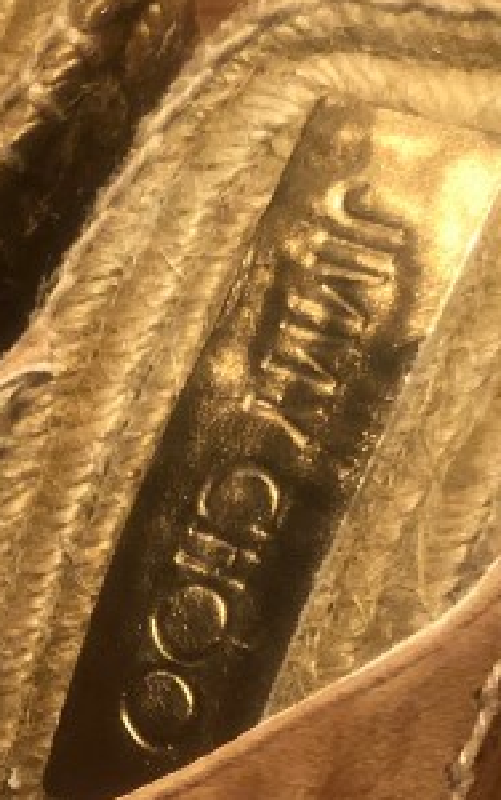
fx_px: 2442
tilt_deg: -52.1
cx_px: -240
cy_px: 780
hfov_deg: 11.3
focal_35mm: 112
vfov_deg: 18.2
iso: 80
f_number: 1.8
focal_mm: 4
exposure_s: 1/8
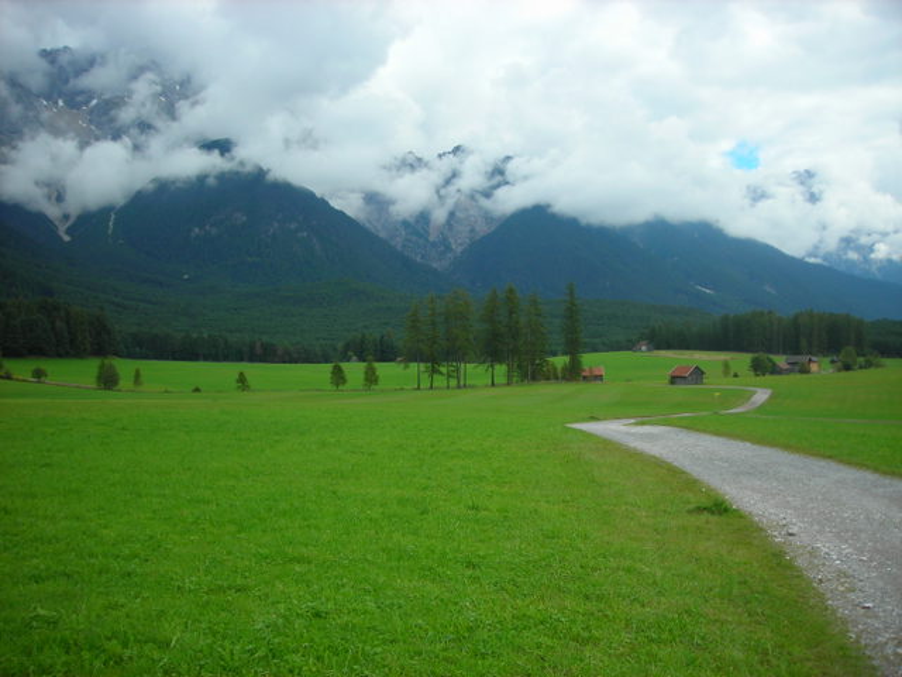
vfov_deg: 37.7
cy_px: 338
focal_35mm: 38
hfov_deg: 49.0
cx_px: 451
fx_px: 990
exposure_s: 1/130
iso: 50
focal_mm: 6.3
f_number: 6.4
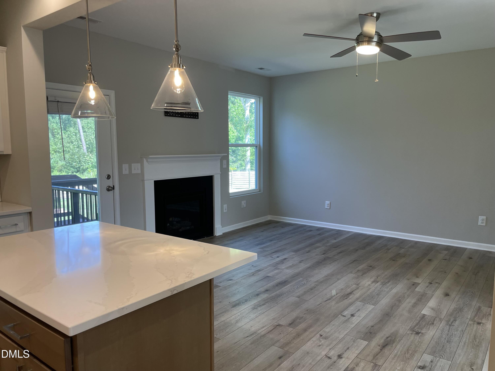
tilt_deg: -7.2
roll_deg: +0.2
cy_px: 186
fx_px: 372
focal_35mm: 26
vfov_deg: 53.1
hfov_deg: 67.3
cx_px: 248
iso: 100
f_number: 1.6
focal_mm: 4.2
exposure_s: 1/120
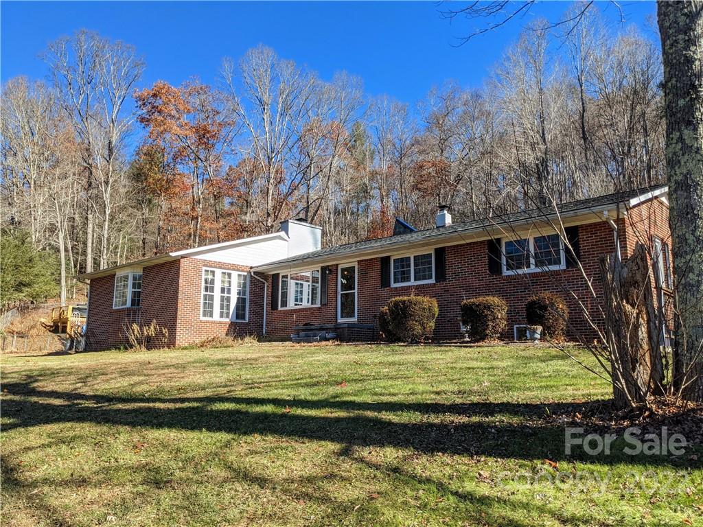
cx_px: 352
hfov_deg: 65.3
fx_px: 548
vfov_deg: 51.4
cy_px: 264
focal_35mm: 27
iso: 49
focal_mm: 4.38
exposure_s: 1/1381
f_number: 1.73
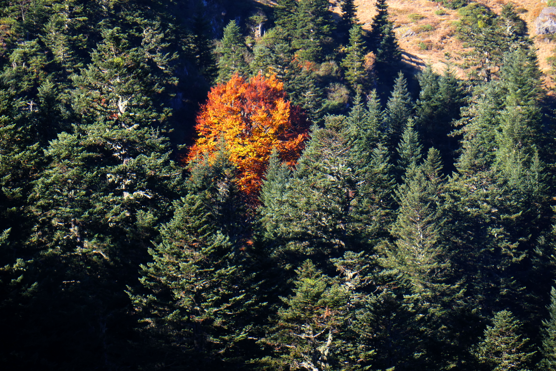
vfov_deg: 4.6
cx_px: 278
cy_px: 186
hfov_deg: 6.9
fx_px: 4633
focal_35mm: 300
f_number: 8
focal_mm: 109.7
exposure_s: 1/125
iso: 320
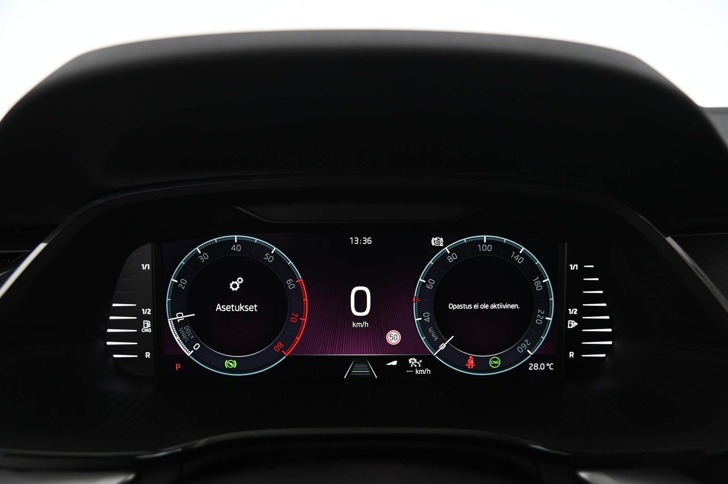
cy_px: 242
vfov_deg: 41.1
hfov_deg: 58.8
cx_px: 364
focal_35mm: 32
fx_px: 647
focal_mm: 32
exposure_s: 1/13
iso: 1000
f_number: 4
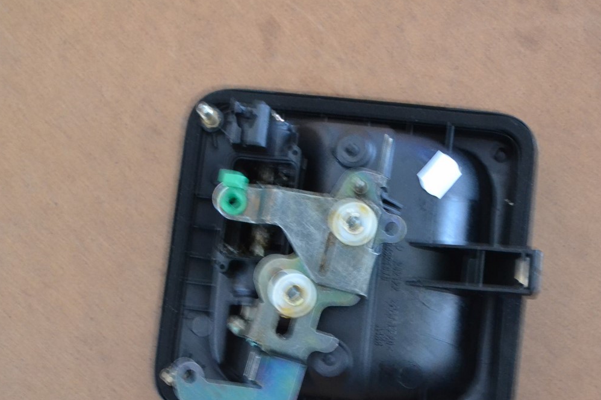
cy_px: 244
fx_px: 1152
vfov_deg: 19.7
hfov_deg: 29.2
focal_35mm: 69
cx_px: 331
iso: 3200
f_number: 5
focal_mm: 34
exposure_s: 1/2
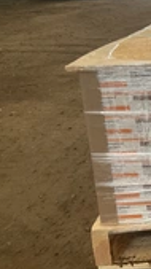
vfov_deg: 28.2
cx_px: 305
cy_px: 126
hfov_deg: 13.6
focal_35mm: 75
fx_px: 534
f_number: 1.8
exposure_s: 1/76
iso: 64
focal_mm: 3
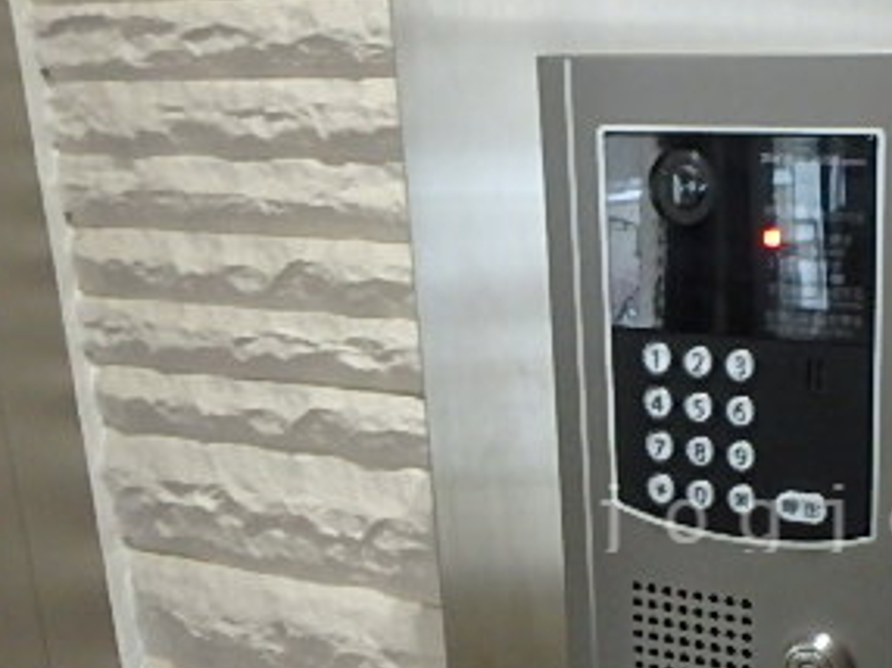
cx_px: 808
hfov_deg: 37.7
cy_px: 515
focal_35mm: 47
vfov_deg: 30.2
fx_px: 1210
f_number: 3.5
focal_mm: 3.7
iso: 800
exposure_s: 1/25
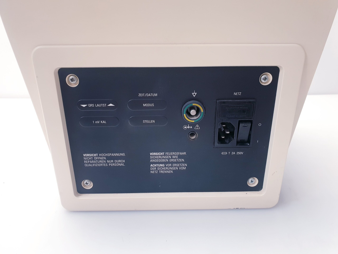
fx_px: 254
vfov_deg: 53.1
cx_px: 169
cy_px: 127
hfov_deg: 67.3
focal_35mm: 26
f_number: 2.4
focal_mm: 4.3
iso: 160
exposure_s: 1/50
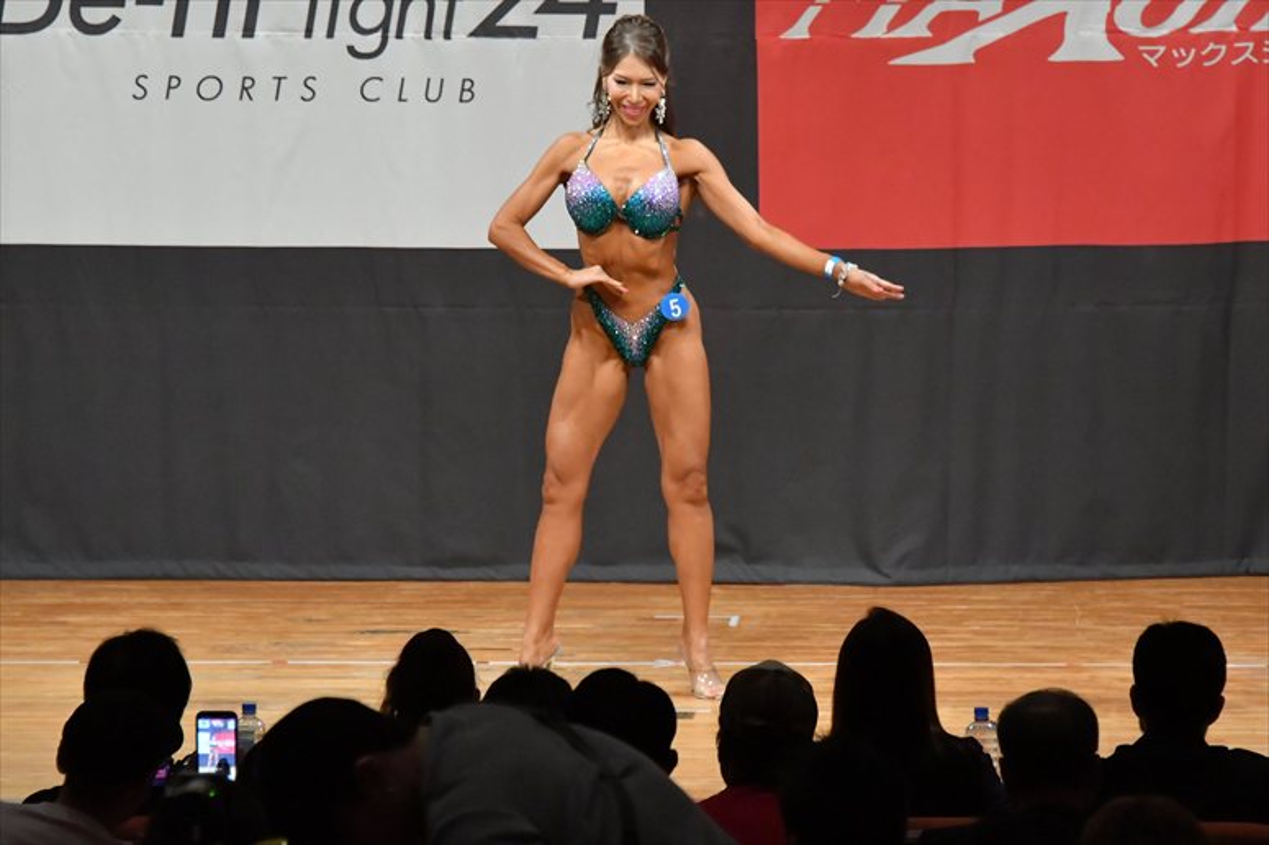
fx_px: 9513
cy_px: 422
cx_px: 634
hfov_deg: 7.6
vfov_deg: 5.1
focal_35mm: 270
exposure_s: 1/400
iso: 8000
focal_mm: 180
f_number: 5.6
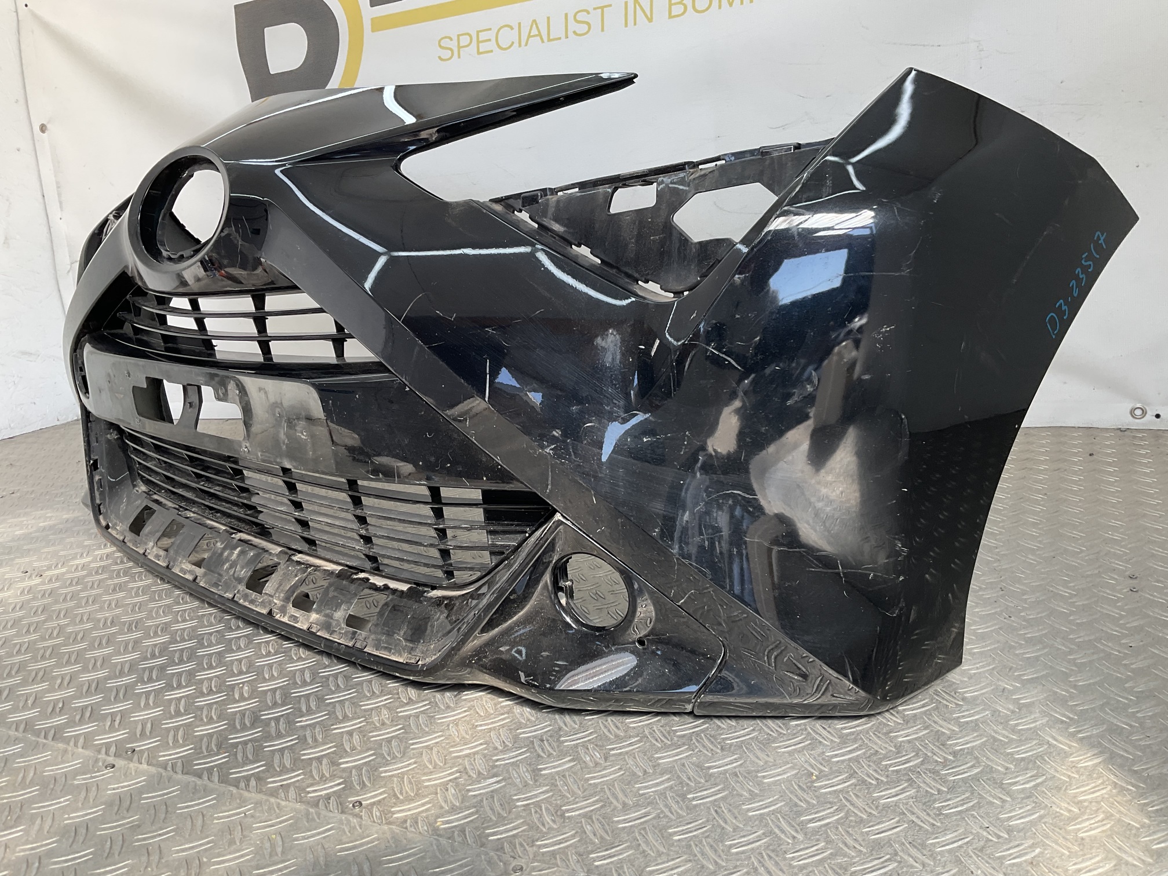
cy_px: 438
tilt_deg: -16.2
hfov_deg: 61.7
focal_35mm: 29
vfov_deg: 48.2
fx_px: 979
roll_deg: +5.0
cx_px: 584
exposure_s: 1/190
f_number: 1.8
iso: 16
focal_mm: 3
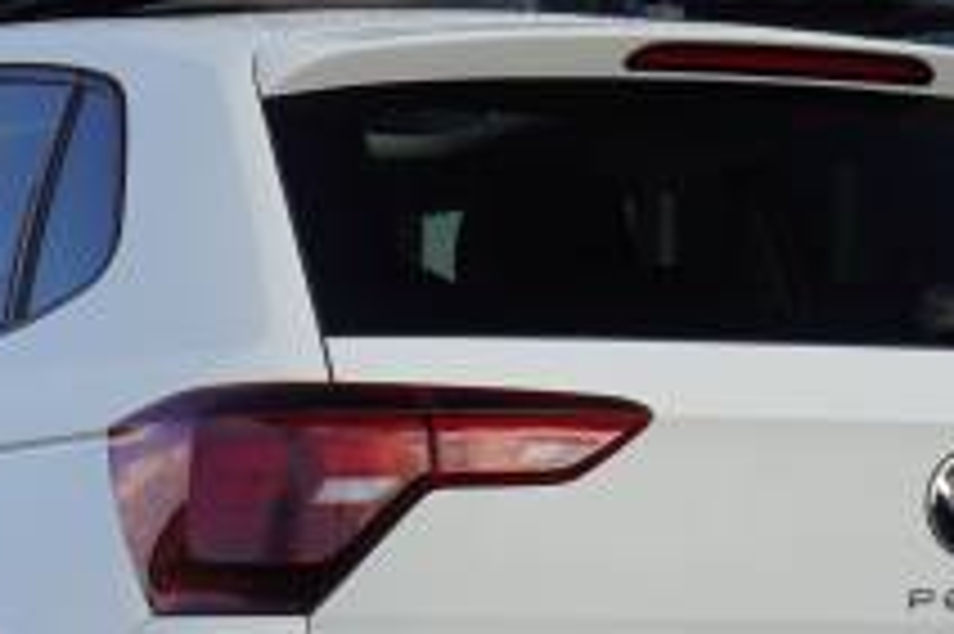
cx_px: 216
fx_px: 5627
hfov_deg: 9.7
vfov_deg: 6.4
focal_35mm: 213
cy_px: 522
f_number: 6.7
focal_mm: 47
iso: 100
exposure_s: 1/125
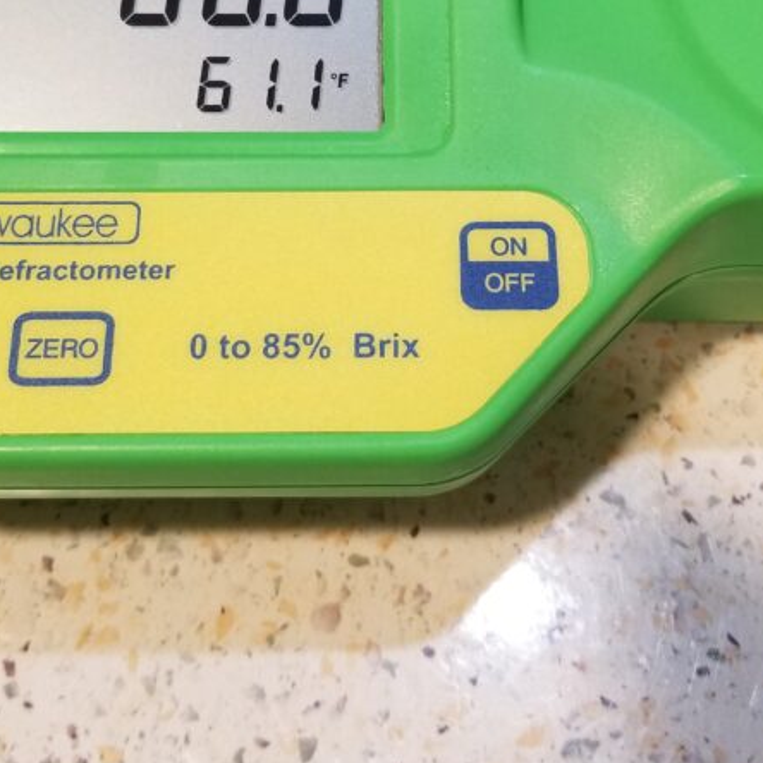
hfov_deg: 32.2
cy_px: 122
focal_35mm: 53
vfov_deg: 31.1
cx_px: 376
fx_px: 1322
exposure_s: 1/60
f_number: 1.7
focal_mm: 4.3
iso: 125
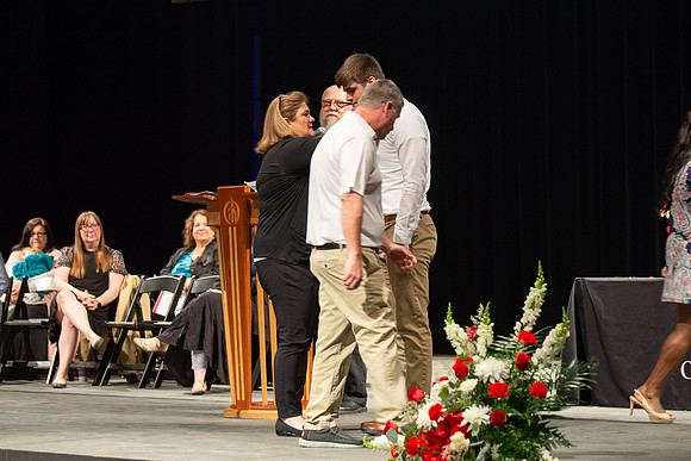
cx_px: 392
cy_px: 217
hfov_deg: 16.3
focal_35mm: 126
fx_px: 2419
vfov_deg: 10.9
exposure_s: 1/100
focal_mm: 105
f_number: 4
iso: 1600
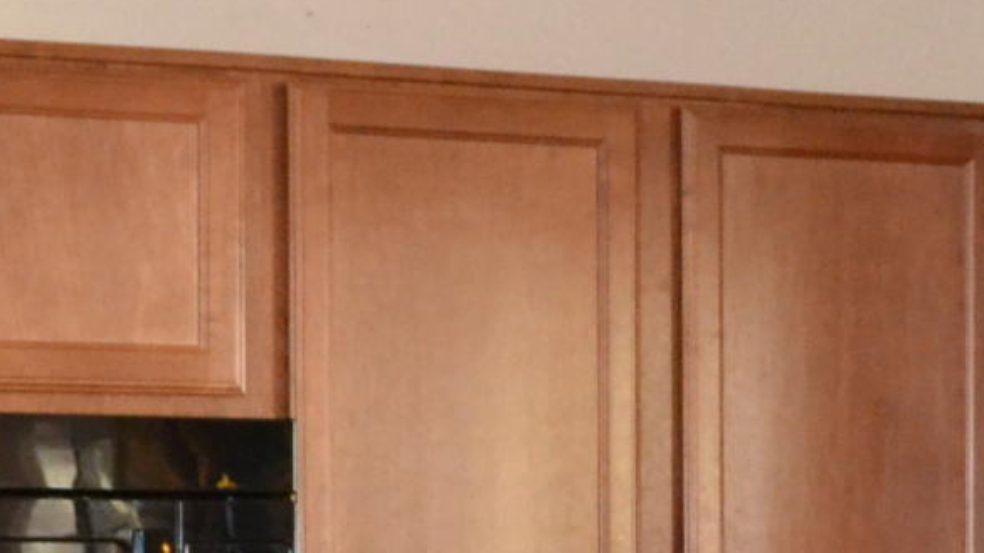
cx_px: 797
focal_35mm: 145
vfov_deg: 8.2
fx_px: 3783
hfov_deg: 14.7
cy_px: 795
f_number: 3.5
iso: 2200
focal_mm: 18
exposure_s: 1/60
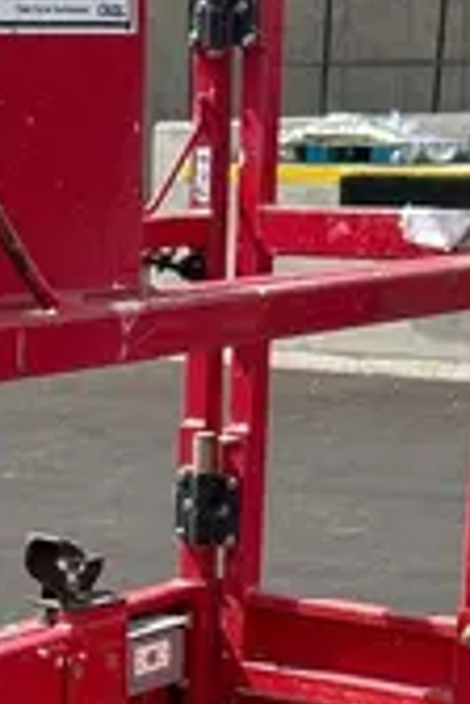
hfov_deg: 11.4
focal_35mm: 118
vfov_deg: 16.6
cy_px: 857
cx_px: -50
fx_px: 2311
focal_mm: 5.7
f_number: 1.5
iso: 50
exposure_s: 1/2008
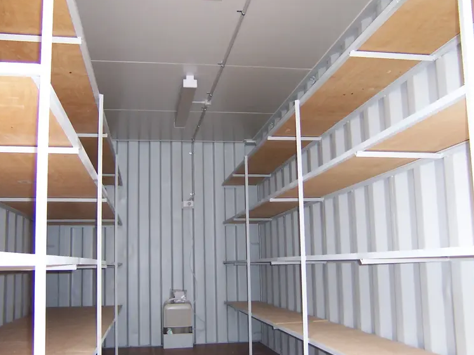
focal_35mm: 37
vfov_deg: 38.7
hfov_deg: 50.1
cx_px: 239
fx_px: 507
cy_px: 178
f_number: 2.4
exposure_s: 1/60
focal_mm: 5.6
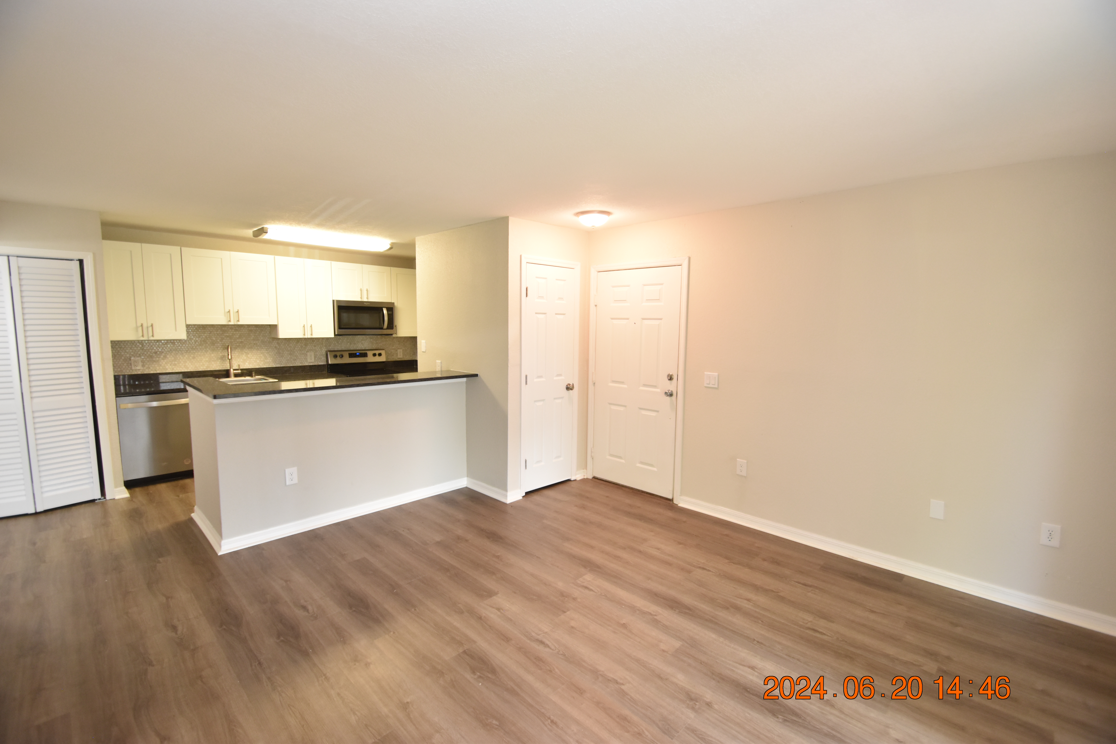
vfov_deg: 77.3
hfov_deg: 100.4
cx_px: 558
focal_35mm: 15
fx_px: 465
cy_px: 372
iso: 800
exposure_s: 1/60
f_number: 3.5
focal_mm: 10
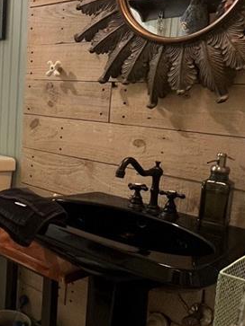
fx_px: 406
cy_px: 140
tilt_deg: -6.8
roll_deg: -2.4
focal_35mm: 43
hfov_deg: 29.9
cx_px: -29
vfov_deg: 43.8
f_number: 1.8
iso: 250
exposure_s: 1/60
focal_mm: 1.57
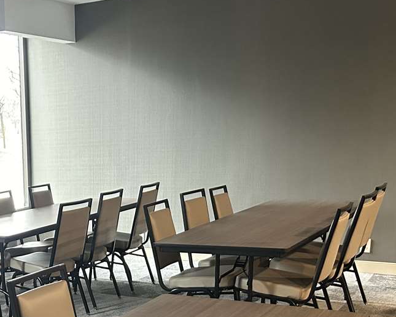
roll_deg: +3.4
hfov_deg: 29.7
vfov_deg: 24.7
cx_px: -6
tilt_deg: -12.8
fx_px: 691
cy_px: 307
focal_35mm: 59
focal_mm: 5.7
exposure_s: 1/60
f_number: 1.5
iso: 320
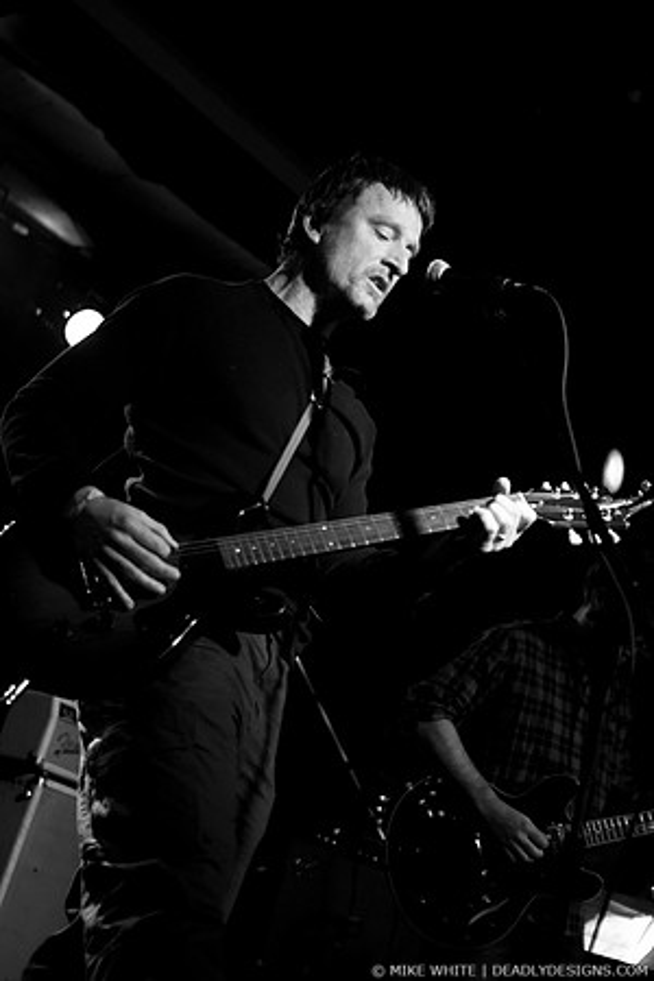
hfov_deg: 29.9
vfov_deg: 43.6
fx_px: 1226
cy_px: 490
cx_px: 327
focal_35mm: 45
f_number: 1.6
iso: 1000
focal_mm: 30
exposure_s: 1/80
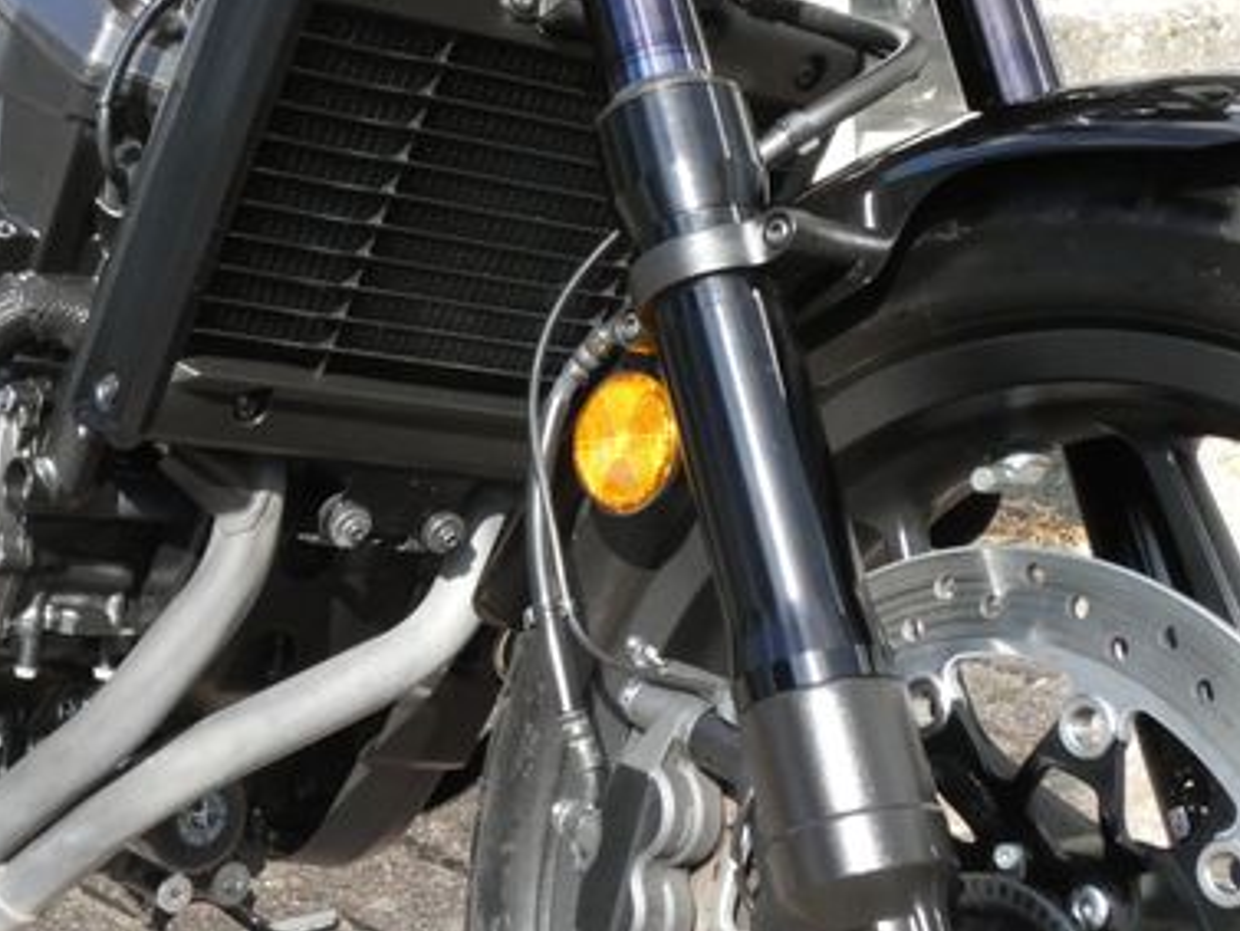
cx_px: 194
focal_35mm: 73
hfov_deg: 26.0
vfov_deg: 20.2
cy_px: 408
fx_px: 2616
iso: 800
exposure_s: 1/800
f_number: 5.6
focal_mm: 7.8
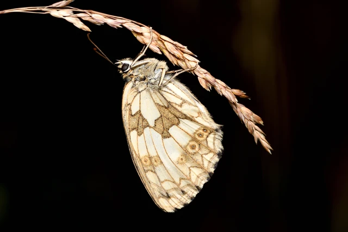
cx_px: 174
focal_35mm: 225
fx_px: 2174
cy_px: 116
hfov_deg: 9.2
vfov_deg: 6.1
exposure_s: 1/250
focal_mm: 150
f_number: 10
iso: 100
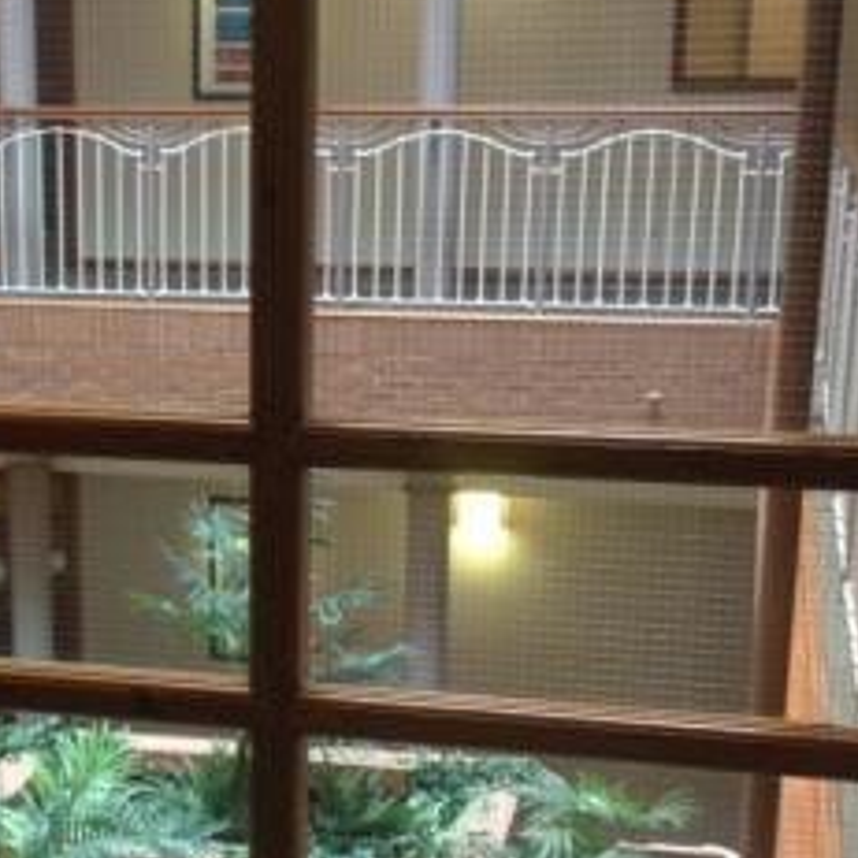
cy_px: 574
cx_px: 143
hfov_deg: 21.8
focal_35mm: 78
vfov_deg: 22.1
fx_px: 2187
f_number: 2.4
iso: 160
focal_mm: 4.28
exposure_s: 1/20
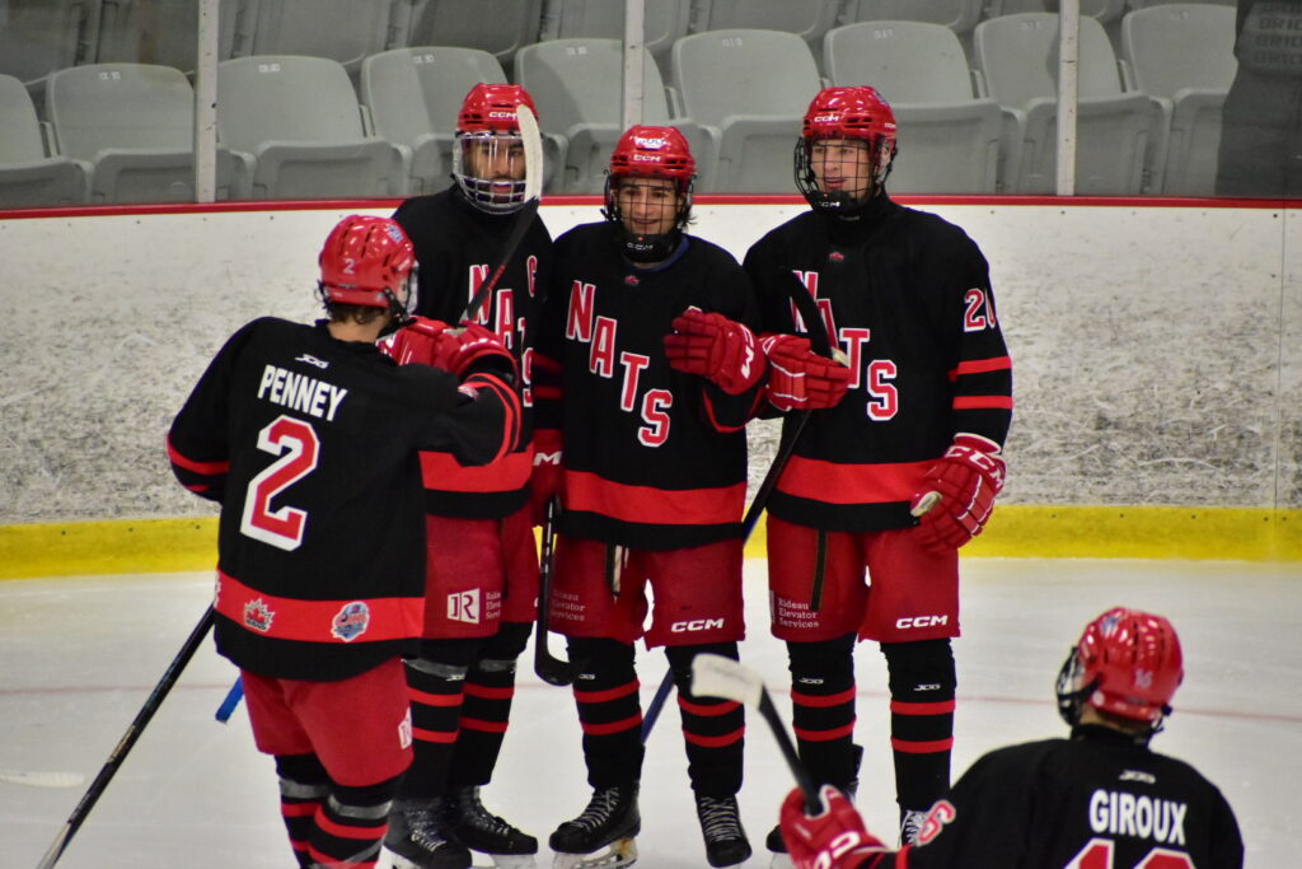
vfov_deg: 3.5
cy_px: 434
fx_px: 14106
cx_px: 651
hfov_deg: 5.3
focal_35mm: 390
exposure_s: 1/400
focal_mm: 260
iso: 3200
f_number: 6
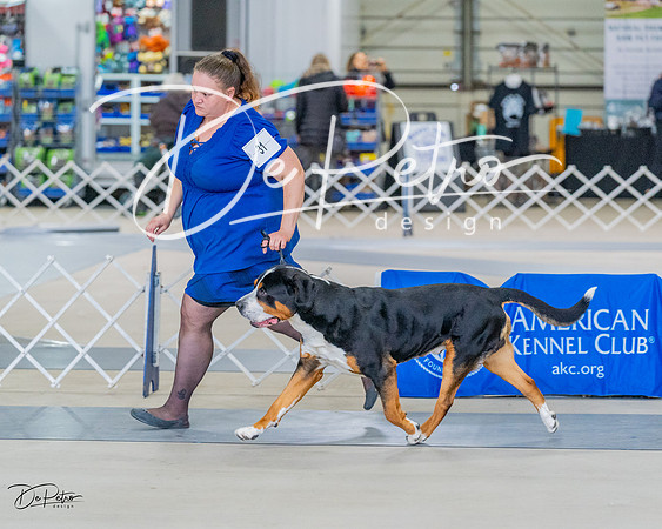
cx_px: 331
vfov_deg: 9.8
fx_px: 3088
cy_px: 264
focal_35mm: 158
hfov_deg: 12.2
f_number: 3.5
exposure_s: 1/400
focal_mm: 140
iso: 6400
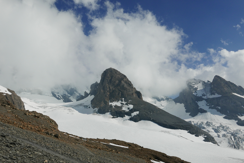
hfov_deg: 60.2
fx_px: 210
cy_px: 82
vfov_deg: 42.4
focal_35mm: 31
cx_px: 122
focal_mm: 13.9
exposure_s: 1/2500
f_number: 5.6
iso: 200
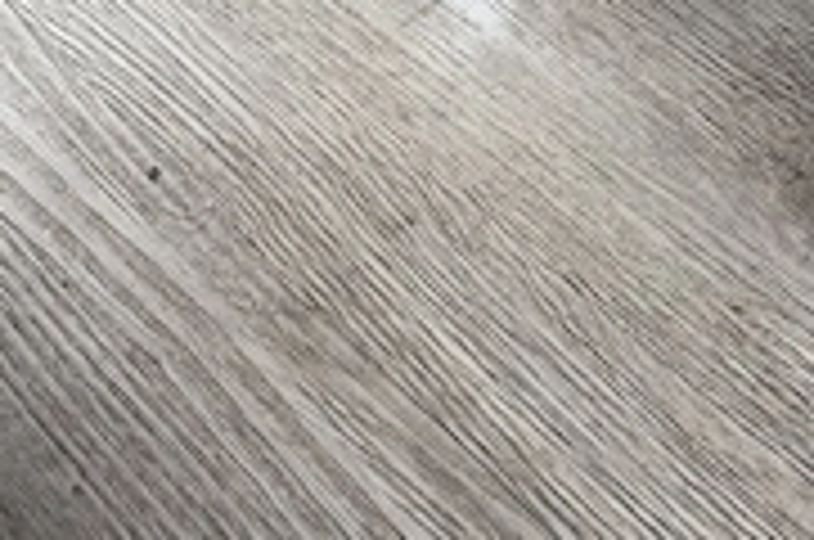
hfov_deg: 37.4
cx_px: 499
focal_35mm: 53
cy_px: -315
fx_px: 1196
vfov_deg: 20.8
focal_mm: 5.4
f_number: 1.8
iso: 200
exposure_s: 1/100
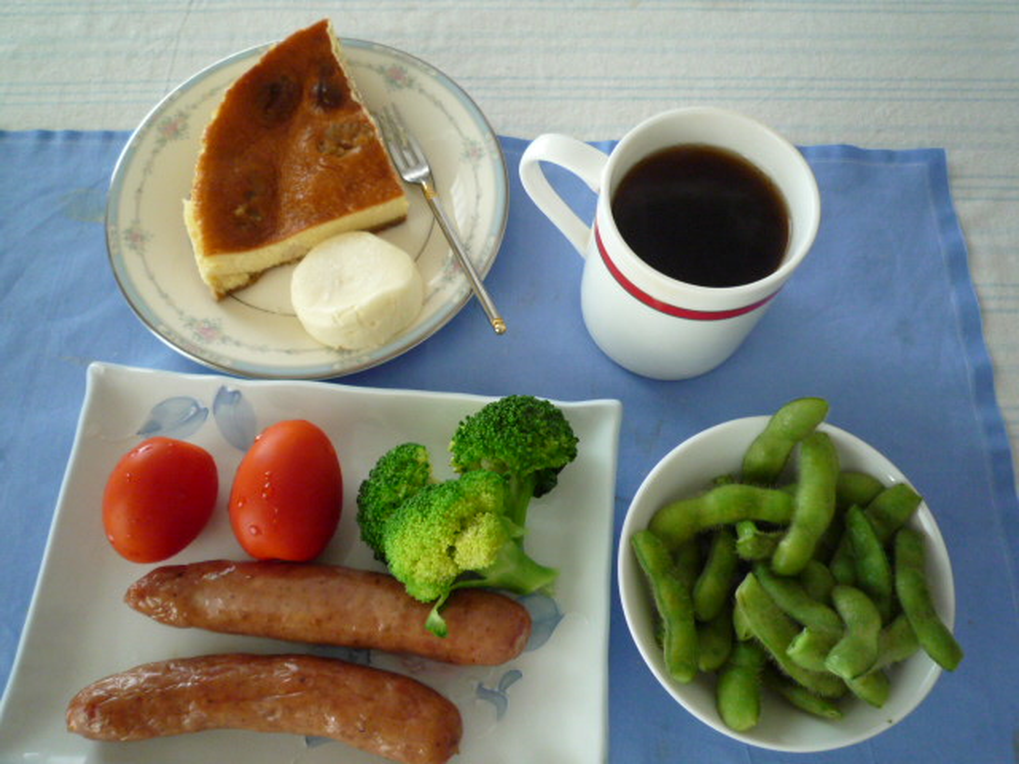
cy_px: 382
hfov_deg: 69.4
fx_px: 736
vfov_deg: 54.9
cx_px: 510
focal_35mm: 25
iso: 400
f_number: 2.8
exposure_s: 1/30
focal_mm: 4.4
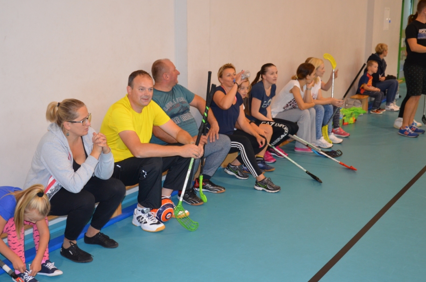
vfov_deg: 28.0
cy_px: 141
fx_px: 567
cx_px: 210
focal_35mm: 48
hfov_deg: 41.2
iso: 1000
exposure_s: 1/60
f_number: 4.2
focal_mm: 30
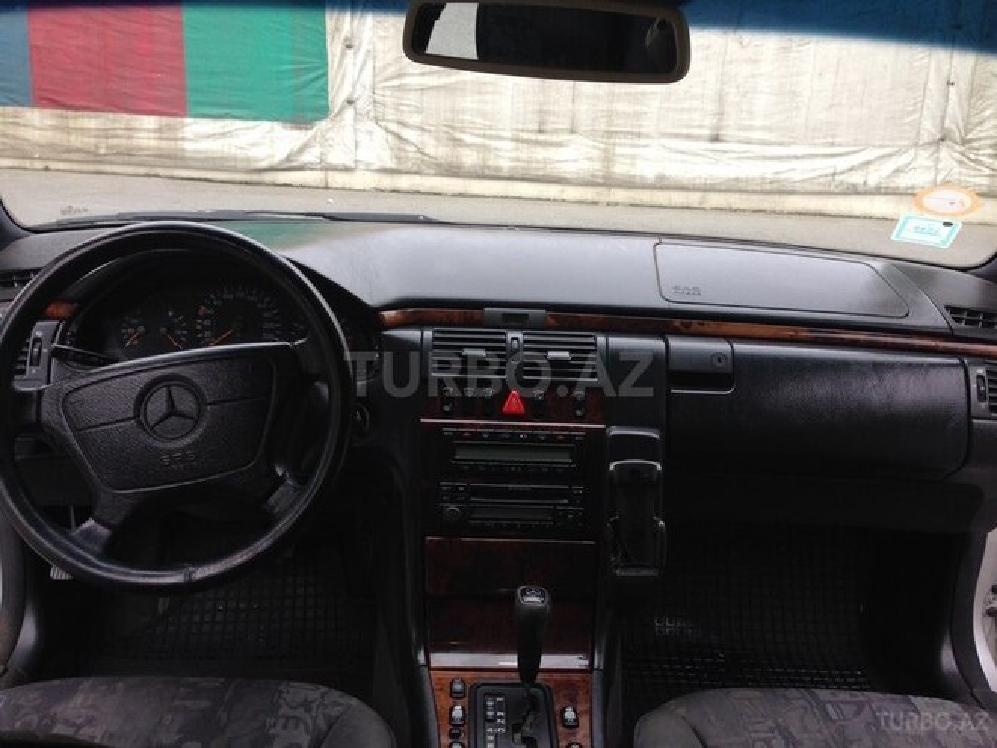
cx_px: 498
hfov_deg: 55.4
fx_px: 950
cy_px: 374
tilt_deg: -19.2
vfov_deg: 42.9
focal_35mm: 33
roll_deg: -1.9
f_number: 2.4
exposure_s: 1/120
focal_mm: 4.12
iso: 80
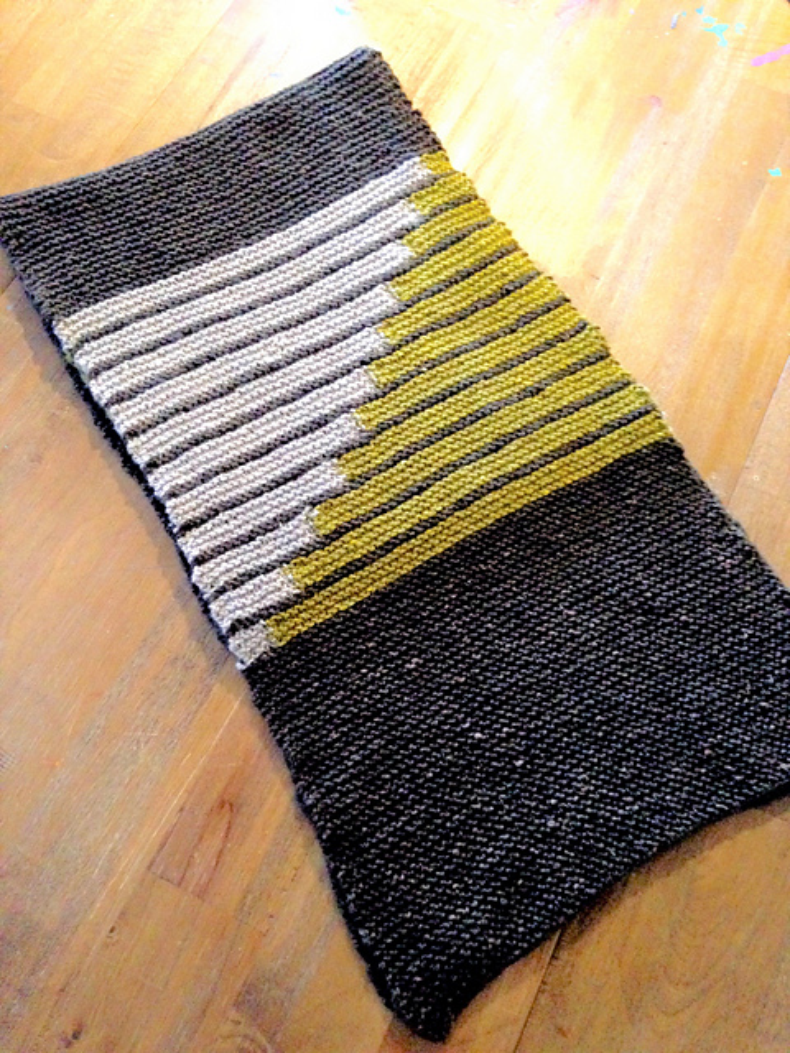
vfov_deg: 55.4
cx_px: 395
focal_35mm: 33
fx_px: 1004
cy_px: 526
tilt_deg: -67.2
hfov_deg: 42.9
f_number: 2.4
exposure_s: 1/15
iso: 640
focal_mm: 4.12
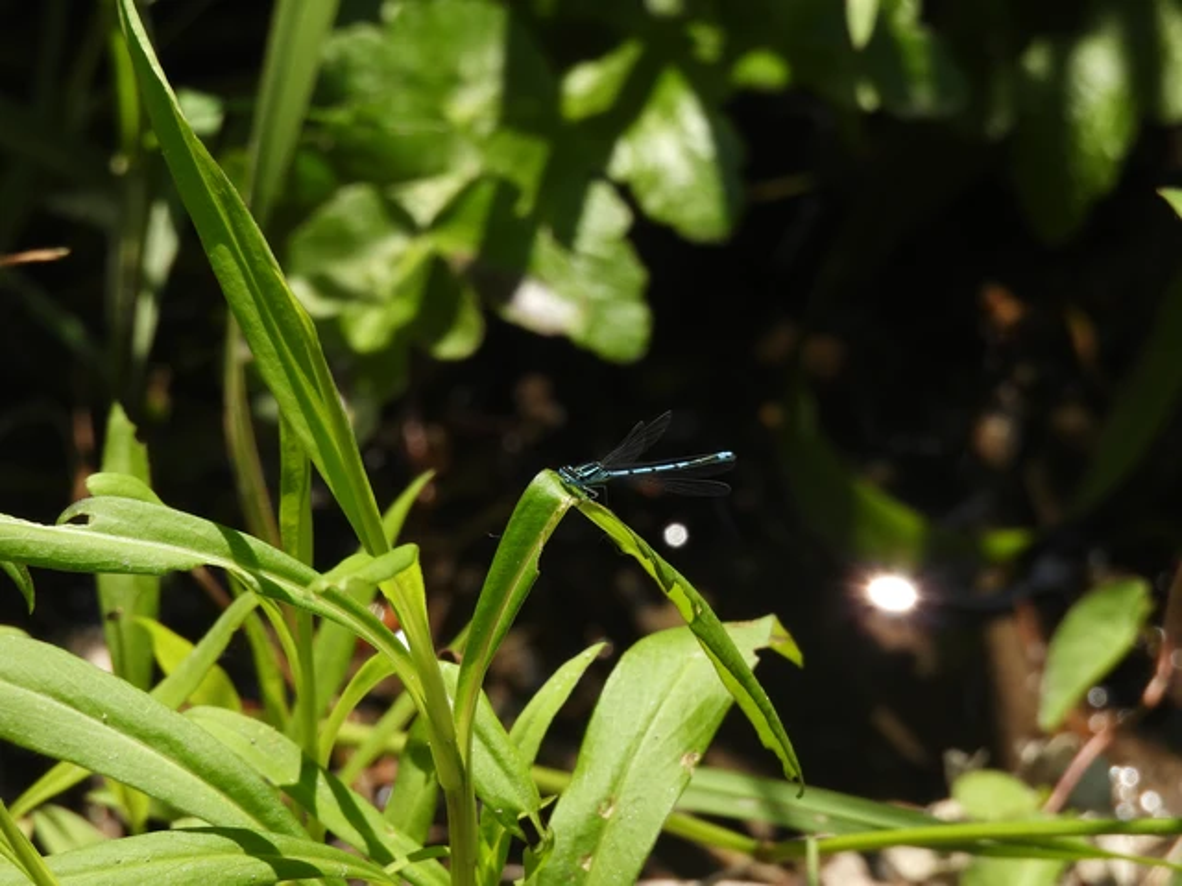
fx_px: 23902
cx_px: 591
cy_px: 443
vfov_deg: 2.1
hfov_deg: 2.8
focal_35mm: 700
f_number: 6.3
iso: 100
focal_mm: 125
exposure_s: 1/320
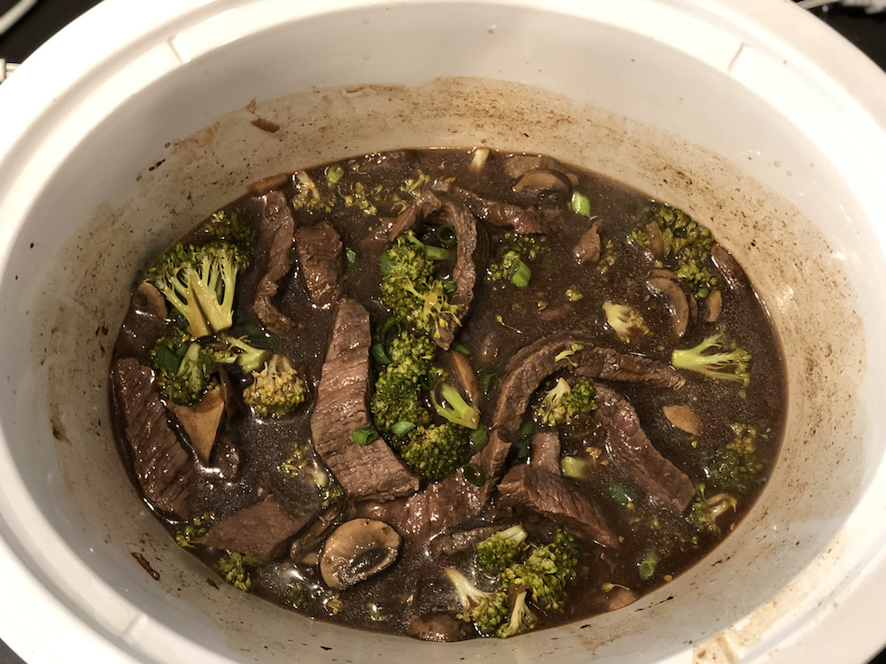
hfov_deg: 36.8
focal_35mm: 52
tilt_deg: -75.7
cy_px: 332
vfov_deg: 28.0
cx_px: 443
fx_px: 1331
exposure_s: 1/15
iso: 160
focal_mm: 6
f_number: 2.4
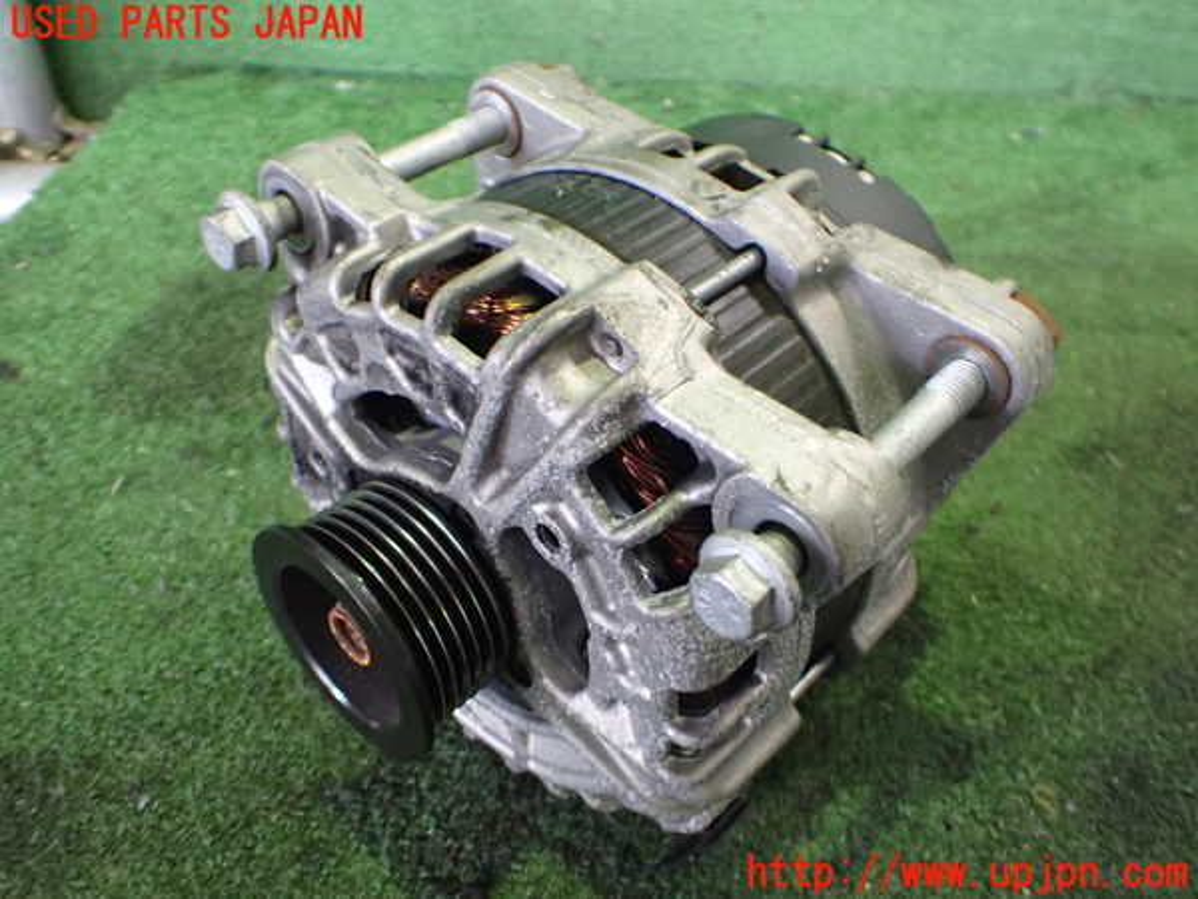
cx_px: 599
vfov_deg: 46.8
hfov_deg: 60.0
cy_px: 450
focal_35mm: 30
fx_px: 1038
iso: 800
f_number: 2.3
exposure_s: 1/40
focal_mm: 5.4
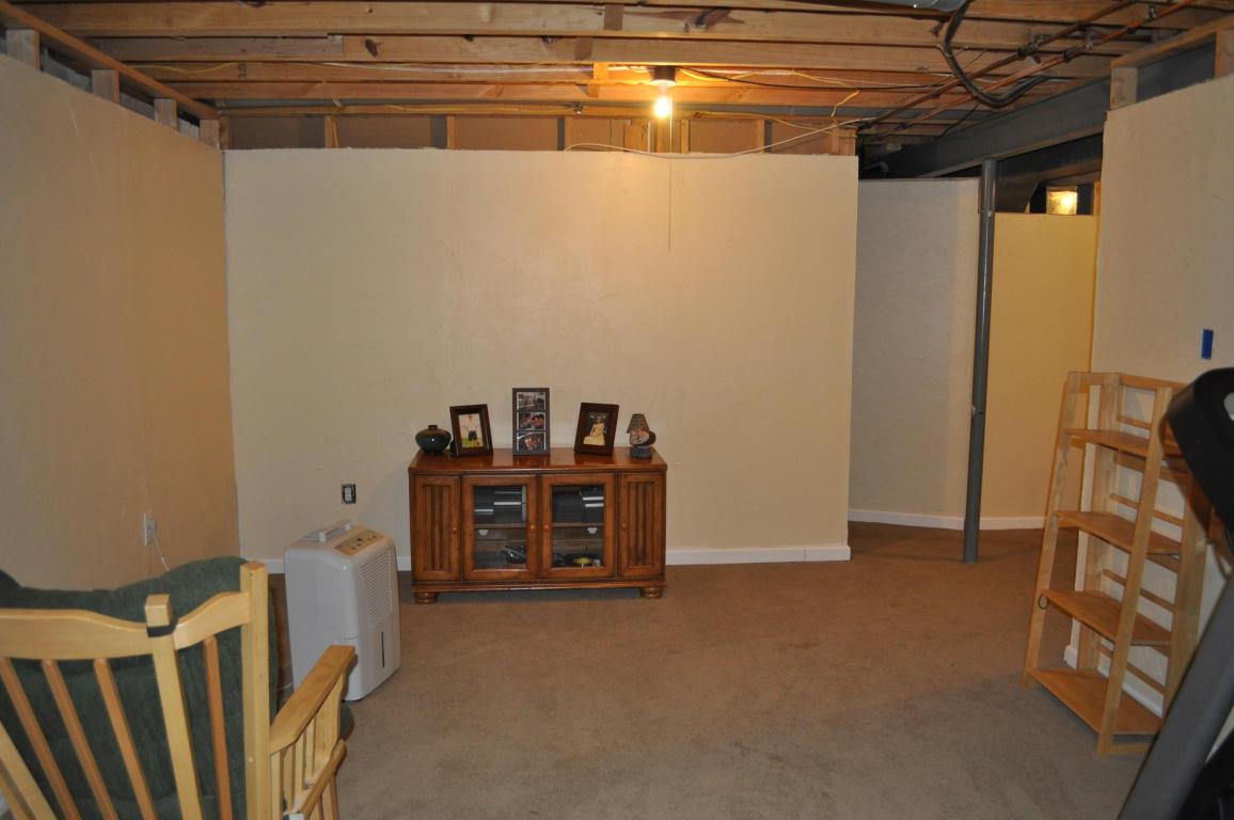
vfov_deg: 47.8
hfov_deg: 67.4
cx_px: 617
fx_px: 924
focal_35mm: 27
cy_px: 410
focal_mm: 18
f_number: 3.5
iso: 800
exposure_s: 1/60
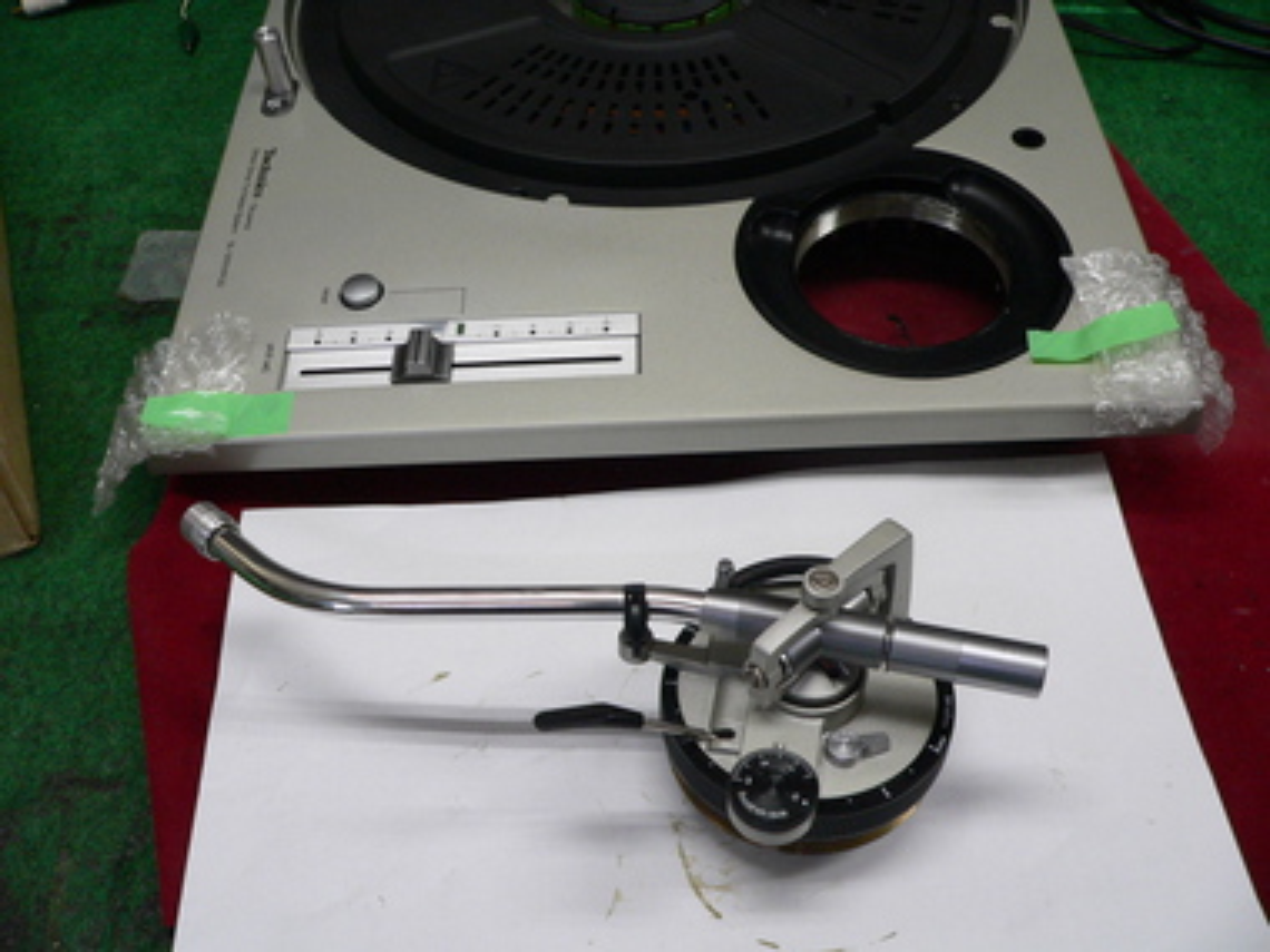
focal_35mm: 36
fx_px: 1321
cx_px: 635
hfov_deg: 51.4
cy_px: 476
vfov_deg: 39.7
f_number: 2.8
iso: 200
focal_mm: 6
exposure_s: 1/50
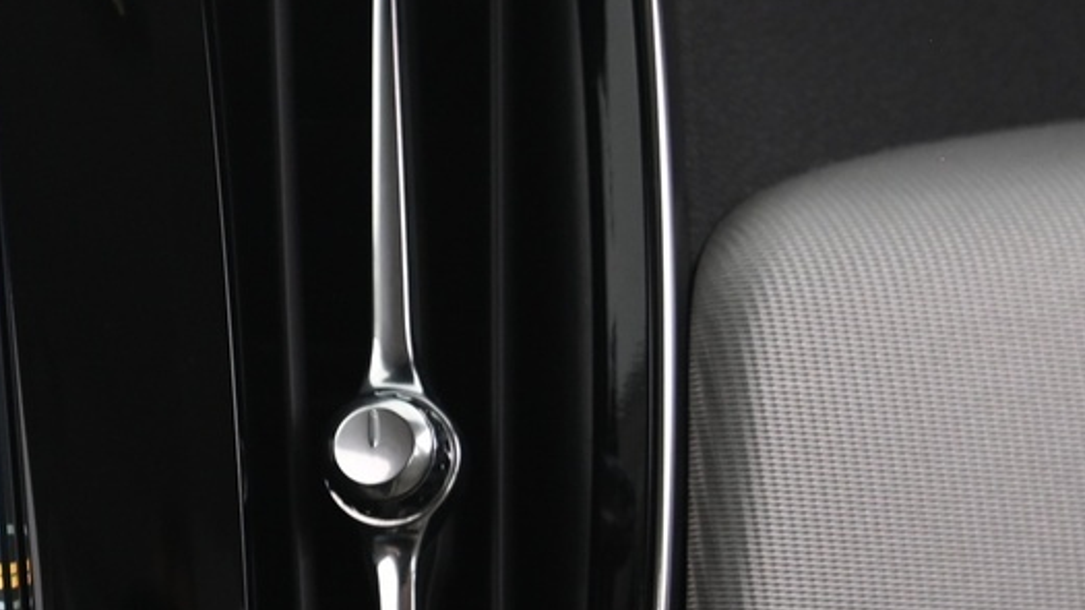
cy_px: 660
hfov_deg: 16.1
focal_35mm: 123
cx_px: -502
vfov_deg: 9.8
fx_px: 3538
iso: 1250
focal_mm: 38
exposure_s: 1/15
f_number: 4
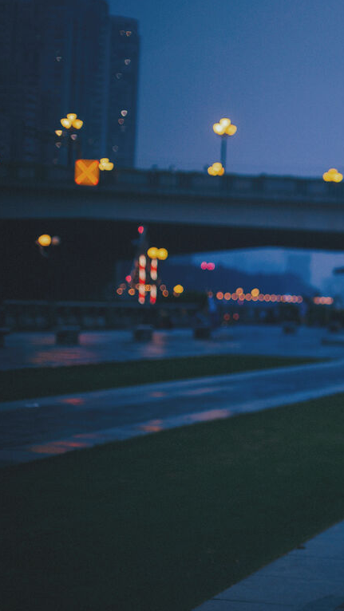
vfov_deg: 25.9
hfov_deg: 14.1
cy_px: 311
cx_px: 469
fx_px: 1329
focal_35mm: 82
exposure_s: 1/100
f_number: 2
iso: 200
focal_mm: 50
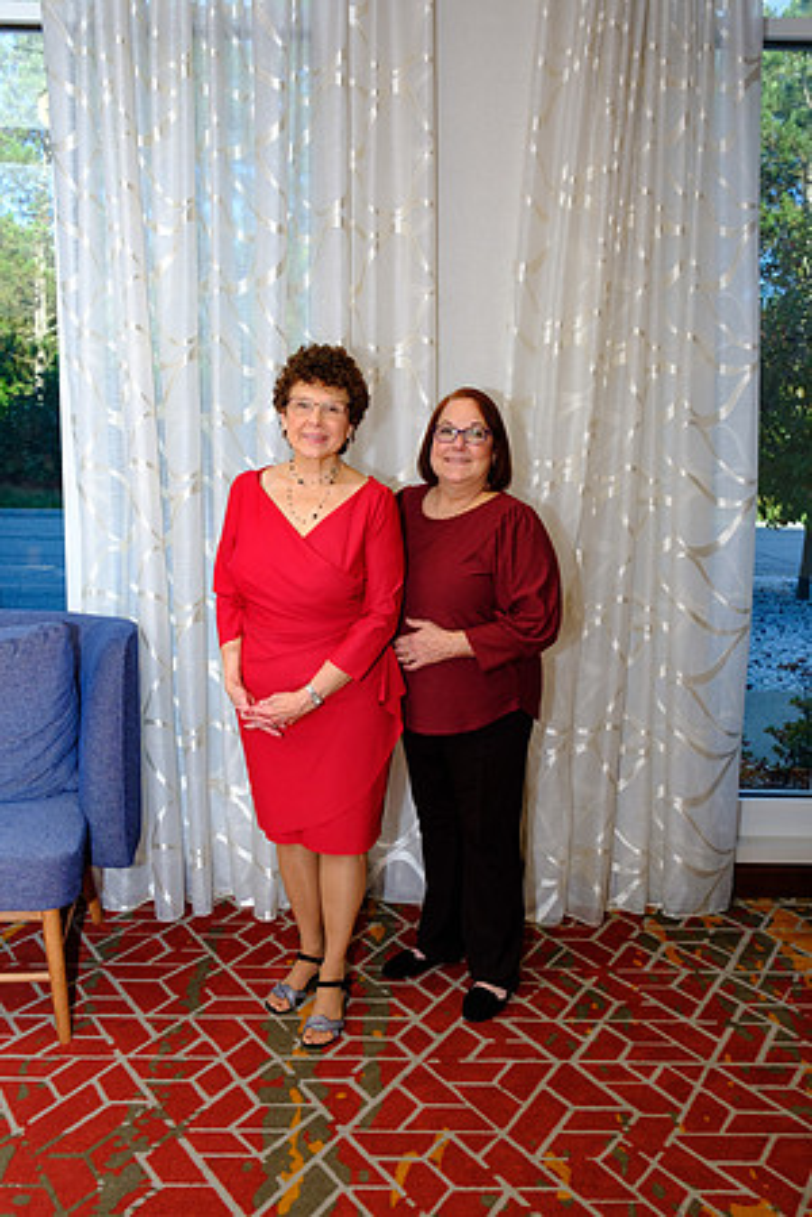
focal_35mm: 29
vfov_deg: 63.7
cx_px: 406
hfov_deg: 45.0
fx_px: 981
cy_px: 608
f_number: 5.6
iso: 1600
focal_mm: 19.6
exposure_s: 1/160
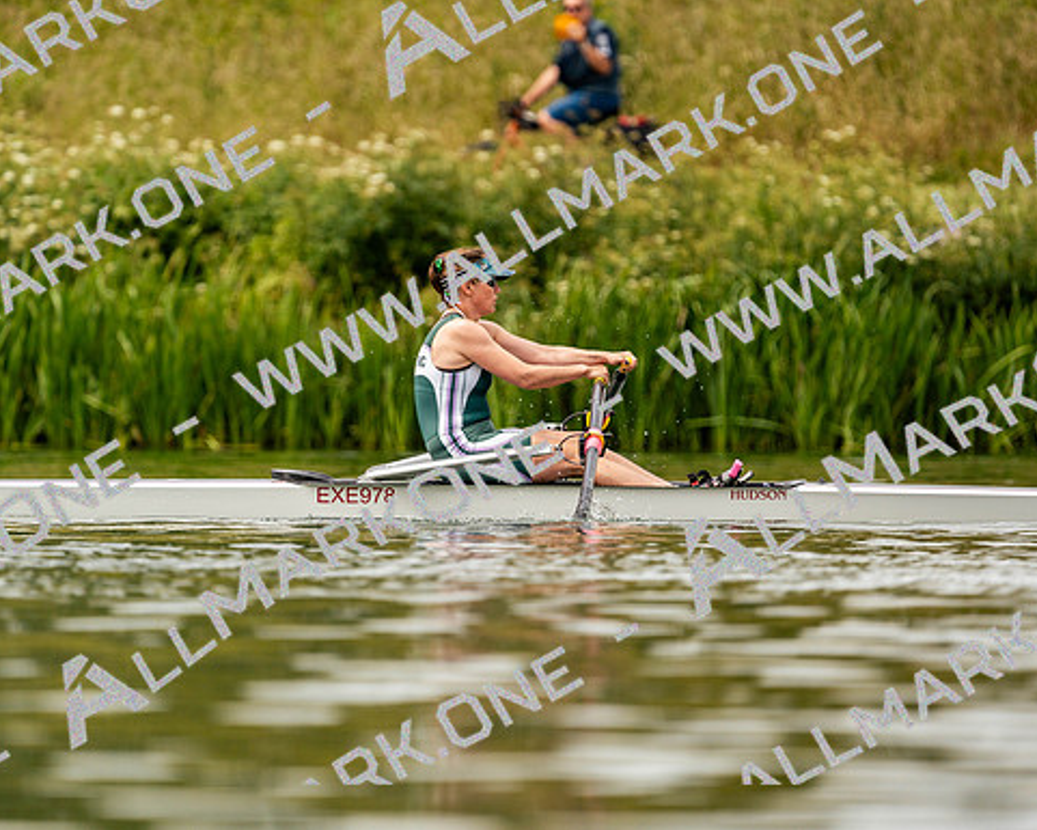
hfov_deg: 2.8
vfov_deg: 2.3
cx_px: 500
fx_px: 20844
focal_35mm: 679
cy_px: 415
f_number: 6.3
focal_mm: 600
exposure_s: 1/2000
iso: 400
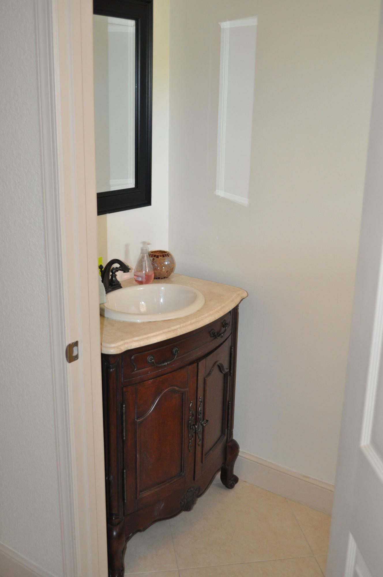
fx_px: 624
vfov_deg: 49.6
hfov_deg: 34.1
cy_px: 288
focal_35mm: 39
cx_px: 192
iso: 800
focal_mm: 26
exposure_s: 1/60
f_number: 4.2
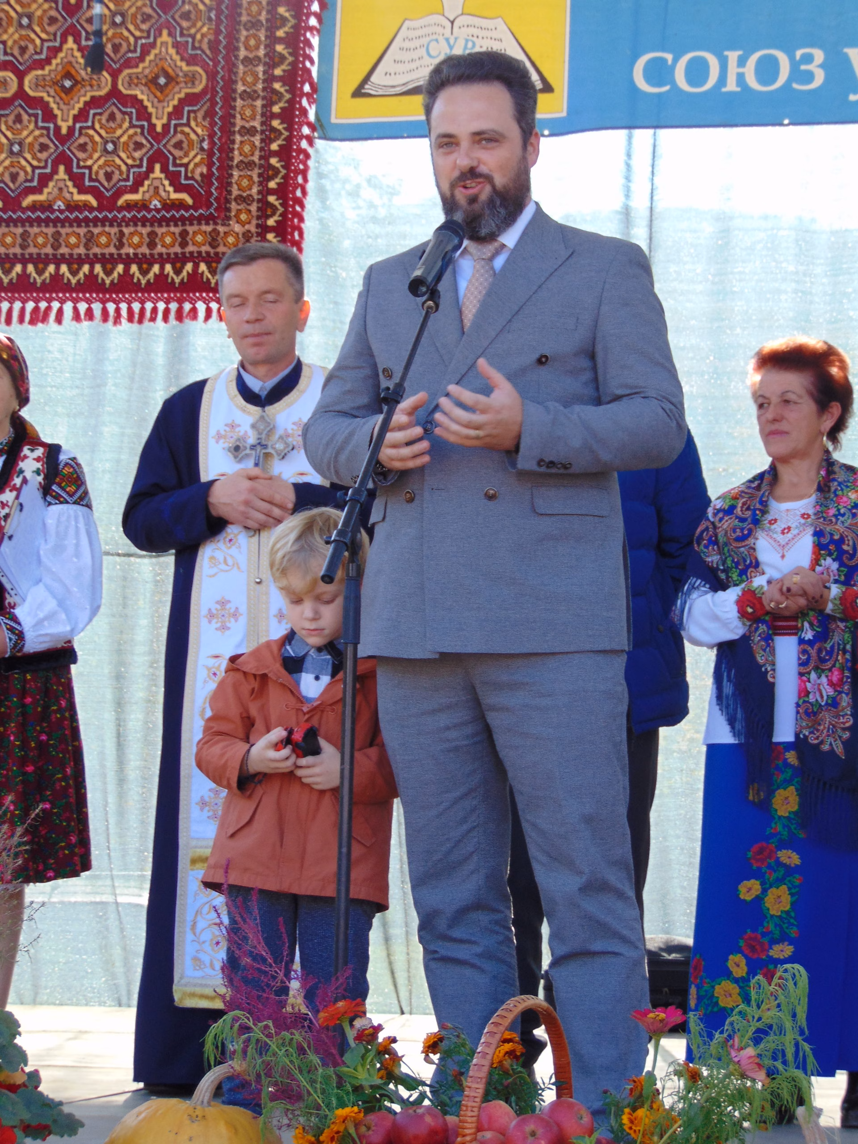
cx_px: 429
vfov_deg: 18.2
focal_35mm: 108
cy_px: 572
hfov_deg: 13.7
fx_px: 3569
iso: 80
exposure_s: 1/100
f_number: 3.9
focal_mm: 19.4
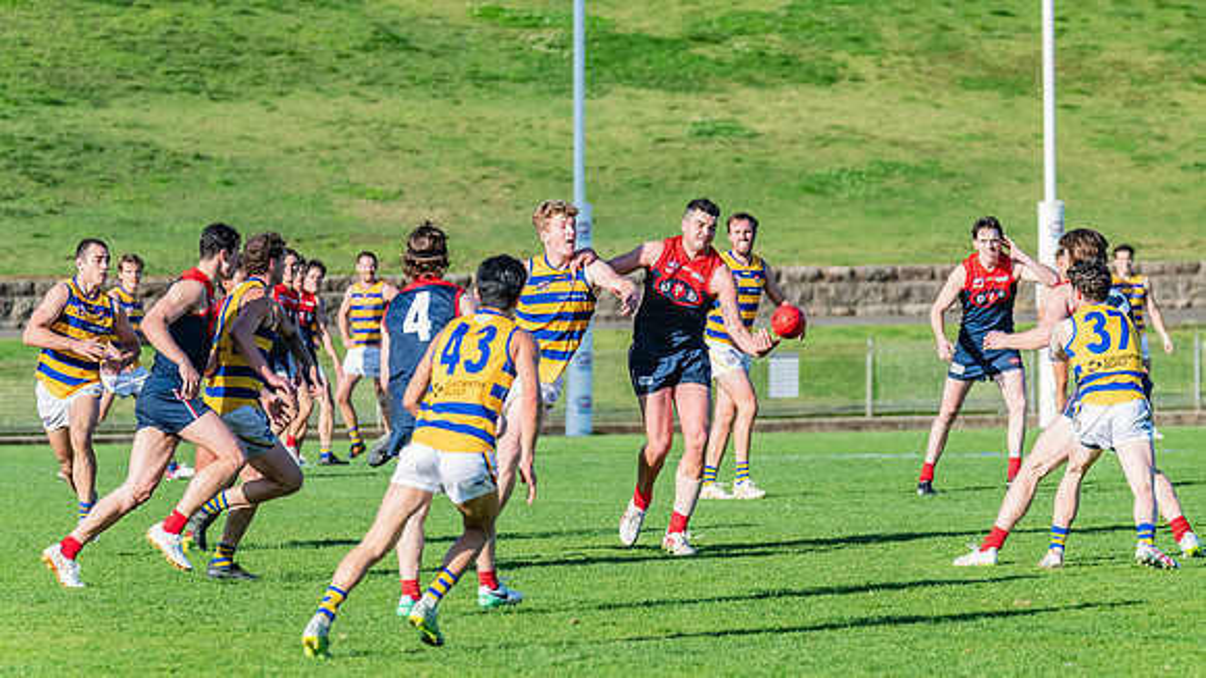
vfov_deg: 3.7
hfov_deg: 6.6
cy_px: 255
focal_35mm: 329
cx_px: 637
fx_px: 10509
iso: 800
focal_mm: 290
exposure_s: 1/1600
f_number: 8
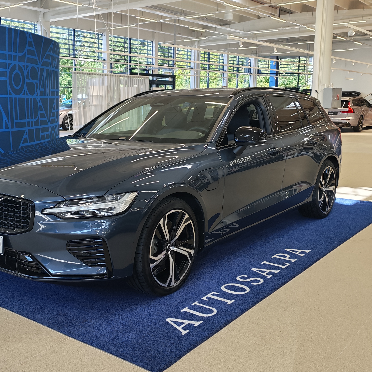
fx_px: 498
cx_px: 137
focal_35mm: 41
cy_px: 184
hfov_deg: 40.6
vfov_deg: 40.9
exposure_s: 1/100
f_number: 1.9
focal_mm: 6.12
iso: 125
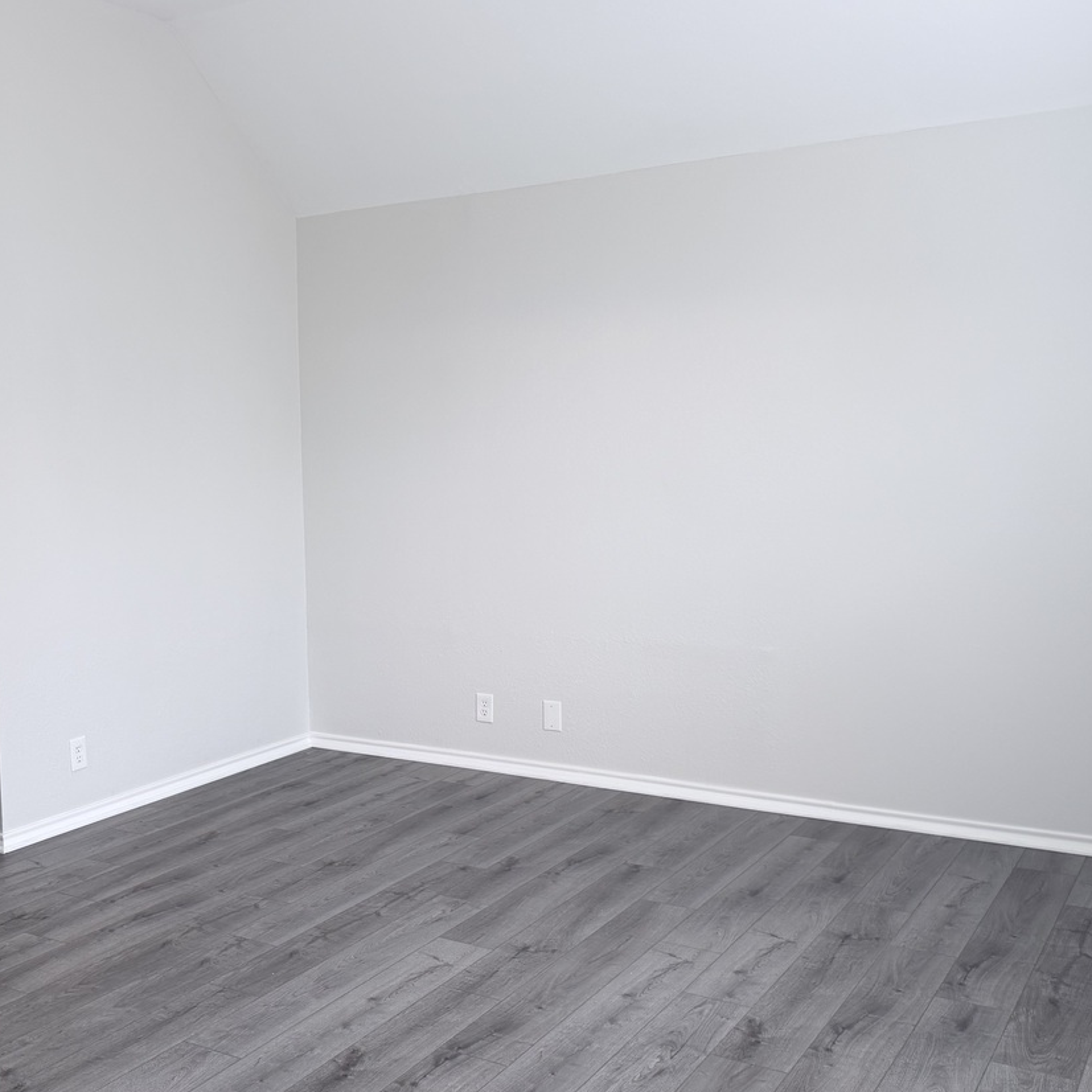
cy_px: 628
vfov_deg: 44.8
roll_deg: +1.8
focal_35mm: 37
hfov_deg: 44.1
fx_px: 1321
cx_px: 345
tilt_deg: -8.6
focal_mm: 6.76
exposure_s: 1/60
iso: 100
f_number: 1.78
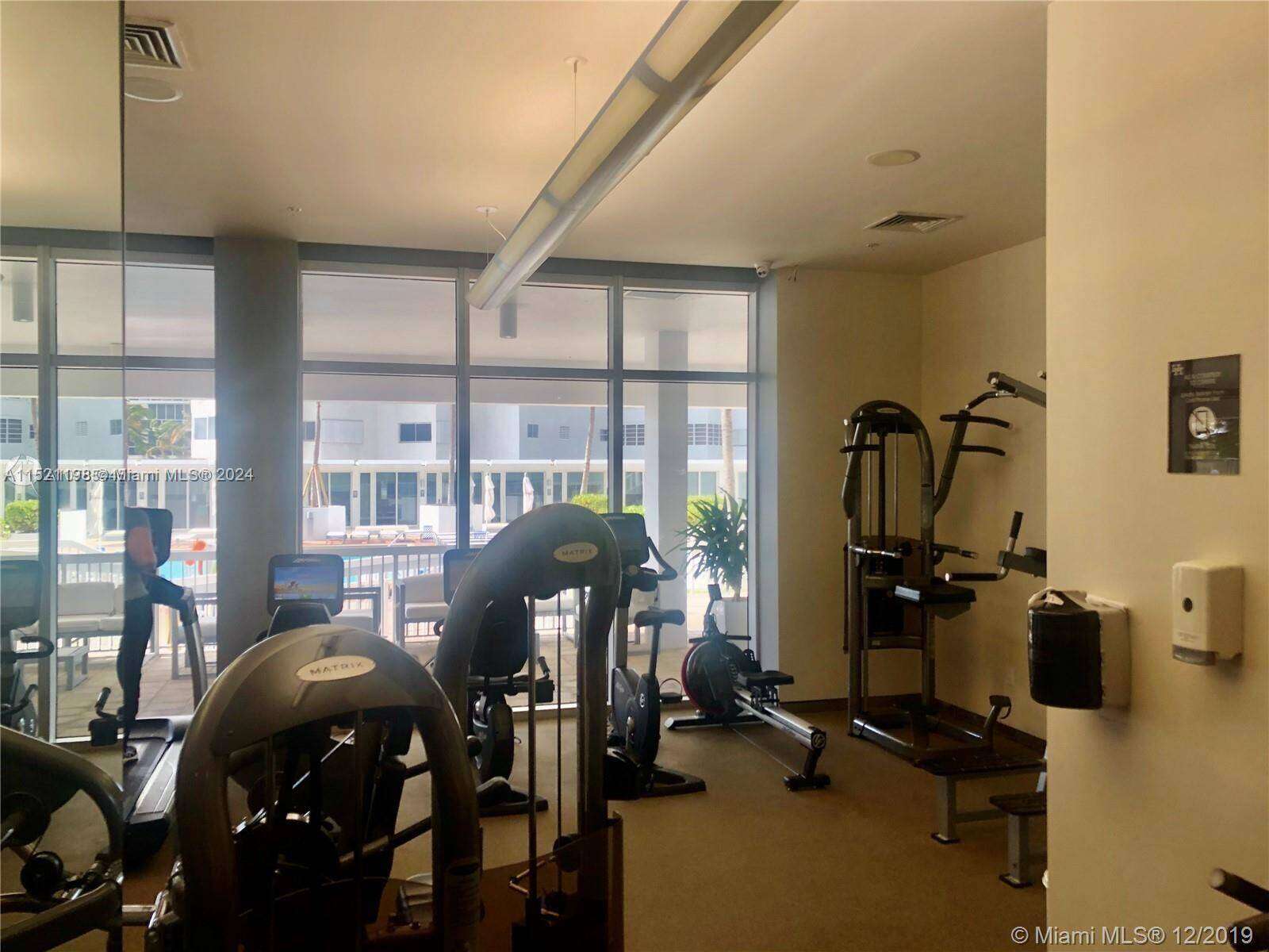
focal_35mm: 28
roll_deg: -0.1
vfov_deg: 49.7
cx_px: 634
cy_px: 476
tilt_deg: +0.1
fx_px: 1026
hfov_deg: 63.4
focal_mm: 4
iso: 20
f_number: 1.8
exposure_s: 1/133
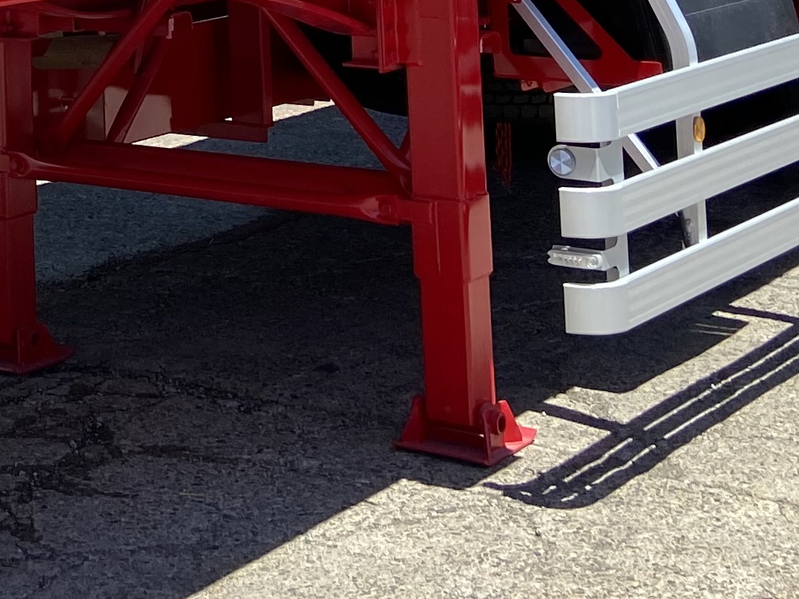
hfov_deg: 19.2
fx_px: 2285
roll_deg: +0.6
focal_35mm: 99
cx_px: -13
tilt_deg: +4.5
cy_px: -382
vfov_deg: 13.7
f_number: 1.8
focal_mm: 4.25
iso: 32
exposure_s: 1/1300
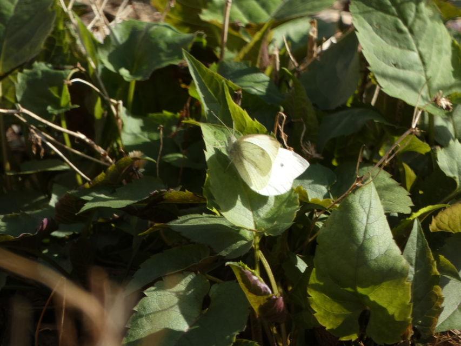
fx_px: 15983
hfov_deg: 1.7
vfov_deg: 1.2
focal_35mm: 1200
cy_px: 173
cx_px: 230
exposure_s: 1/125
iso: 100
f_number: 5.9
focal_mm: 215
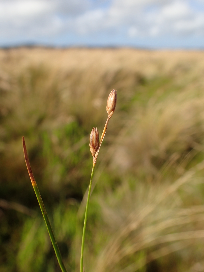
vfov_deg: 60.0
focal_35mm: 30
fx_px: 236
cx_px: 102
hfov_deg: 46.8
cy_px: 136
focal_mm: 5.5
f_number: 9
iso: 100
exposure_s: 1/160
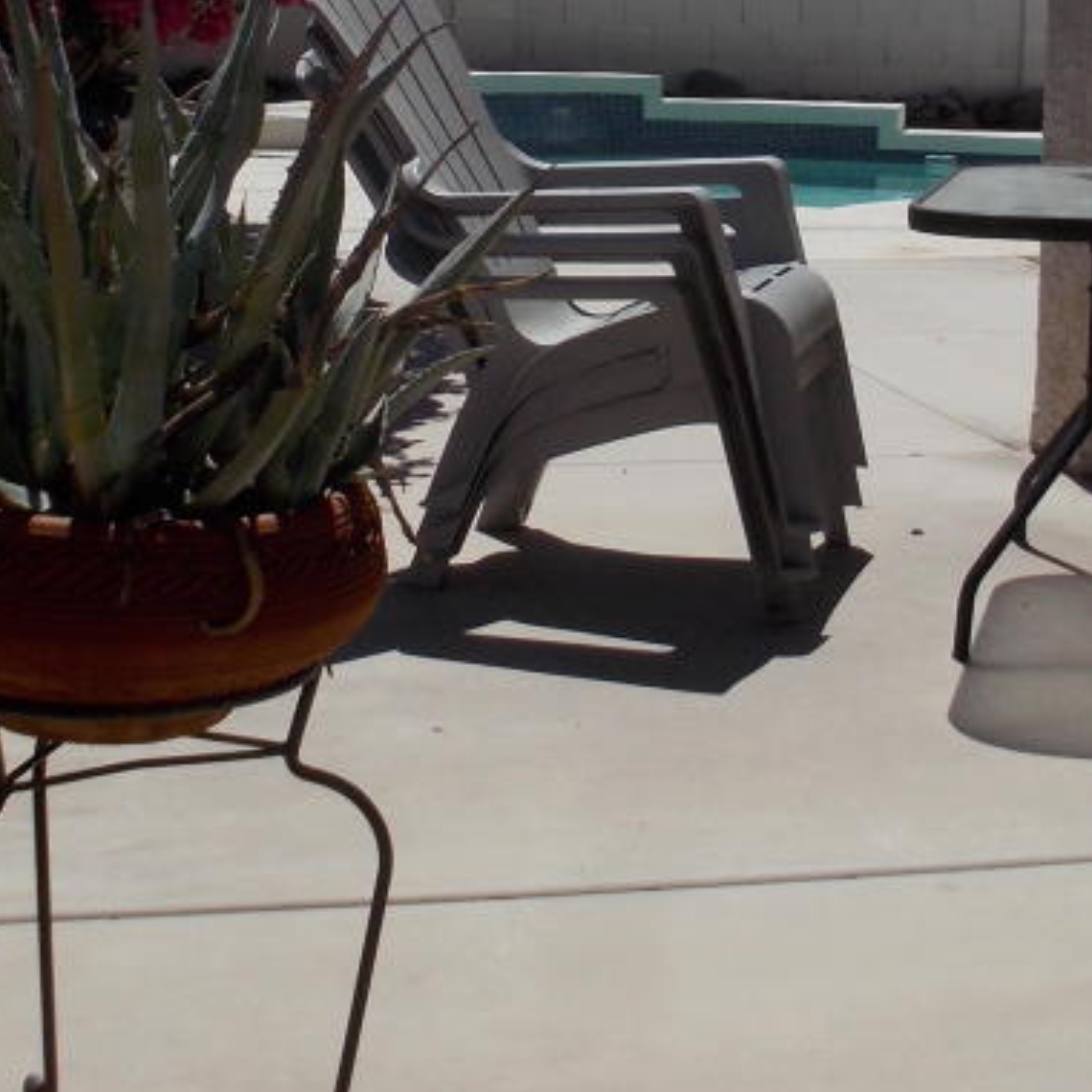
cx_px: 580
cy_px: 69
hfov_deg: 25.0
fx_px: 2463
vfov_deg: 24.2
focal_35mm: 69
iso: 80
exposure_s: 1/1500
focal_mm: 4.1
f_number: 3.3
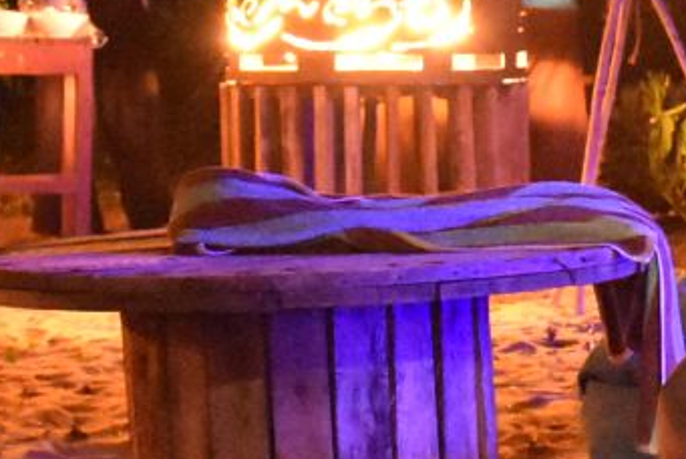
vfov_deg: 7.8
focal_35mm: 176
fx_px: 3357
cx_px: 602
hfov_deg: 11.6
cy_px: -7
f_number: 3.5
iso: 12800
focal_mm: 20
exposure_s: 1/15
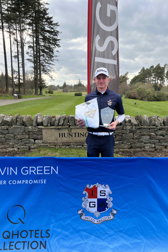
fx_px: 196
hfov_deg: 46.3
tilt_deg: -7.3
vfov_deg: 65.5
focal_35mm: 28
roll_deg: +1.0
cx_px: 96
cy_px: 127
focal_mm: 5.7
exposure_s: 1/873
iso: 50
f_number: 1.5
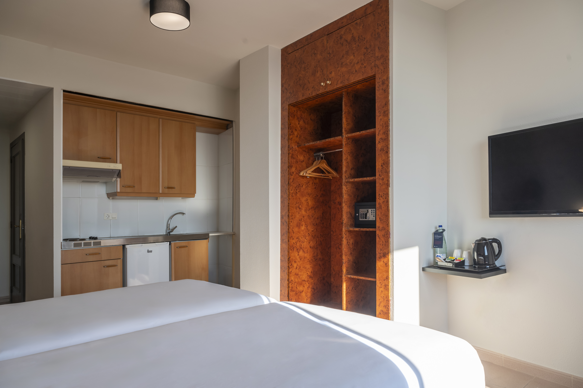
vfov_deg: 53.1
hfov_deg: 73.8
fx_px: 388
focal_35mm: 24
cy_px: 194
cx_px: 292
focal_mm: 24
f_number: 8
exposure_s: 1/20
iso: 100
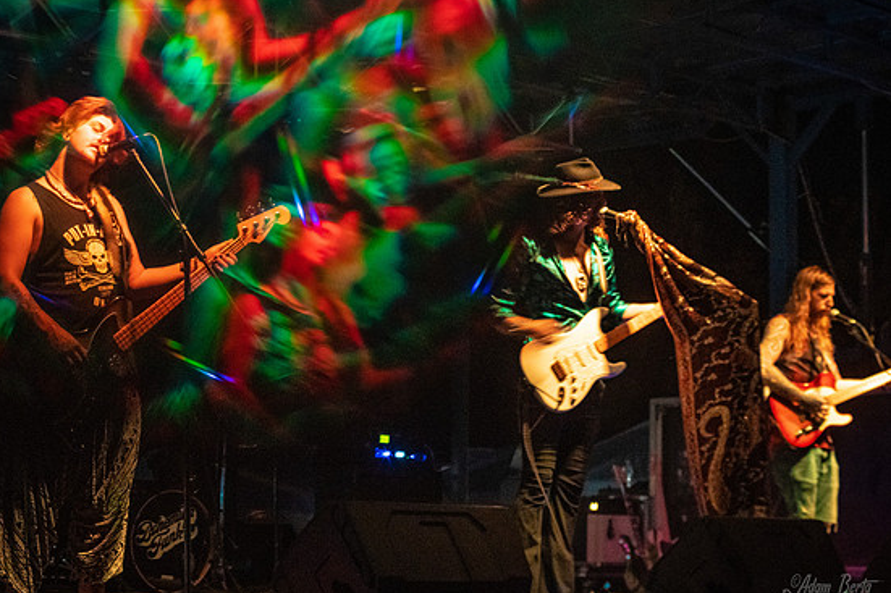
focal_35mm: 79
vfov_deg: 17.3
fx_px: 1955
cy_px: 305
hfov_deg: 25.7
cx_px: 424
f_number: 5.6
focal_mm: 75
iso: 6400
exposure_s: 1/15
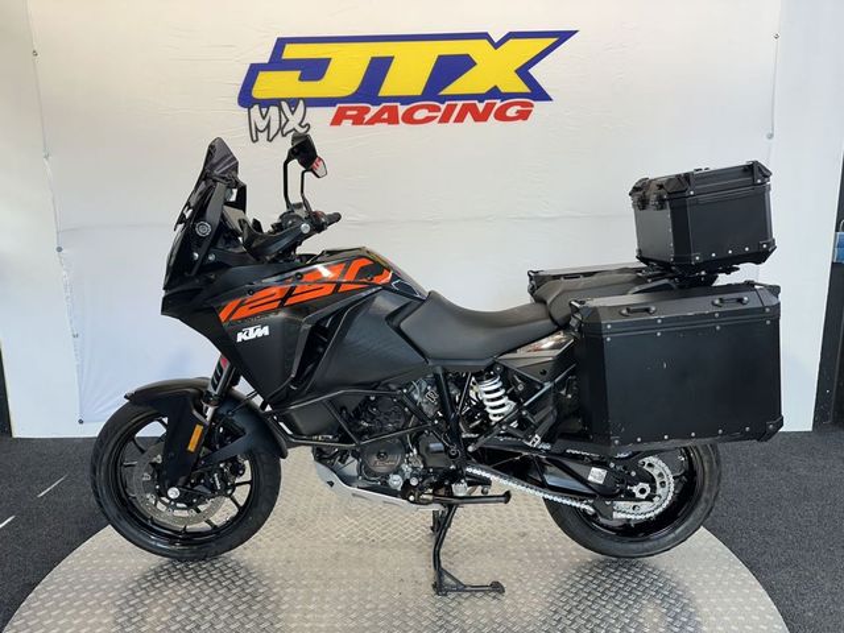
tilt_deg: -11.6
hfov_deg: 71.6
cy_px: 316
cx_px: 422
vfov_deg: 56.8
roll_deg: +0.3
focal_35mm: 24
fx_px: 585
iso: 64
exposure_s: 1/100
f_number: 1.78
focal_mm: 6.86
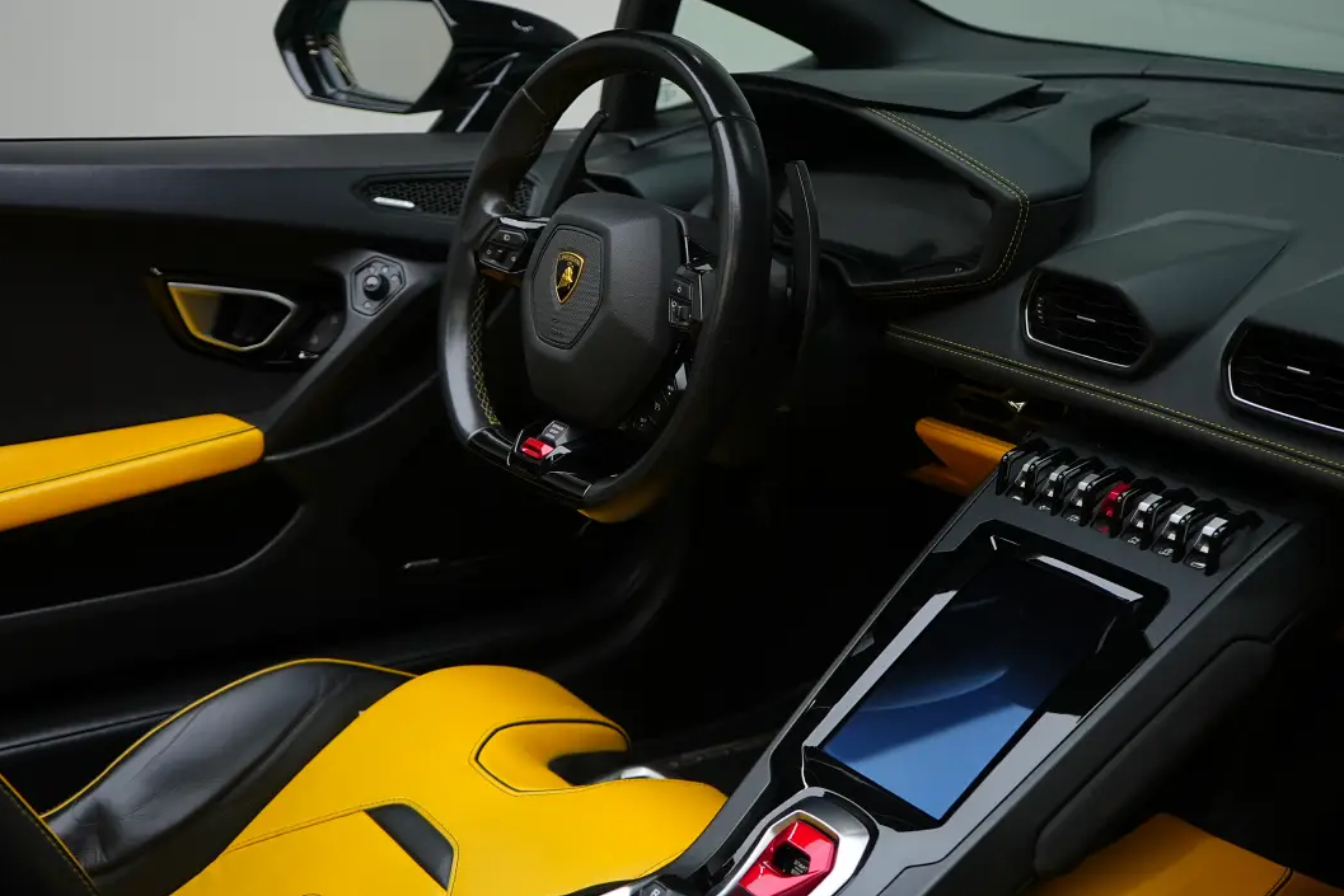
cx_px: 656
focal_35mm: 48
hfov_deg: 41.1
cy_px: 408
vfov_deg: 28.1
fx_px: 1792
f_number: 4
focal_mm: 39
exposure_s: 1/200
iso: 500
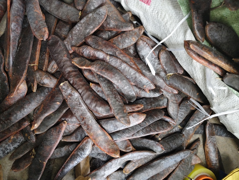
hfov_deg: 73.9
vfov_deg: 58.9
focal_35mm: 23
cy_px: 90
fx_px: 159
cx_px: 120
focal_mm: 5.56
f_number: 1.88
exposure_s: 1/124
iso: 50
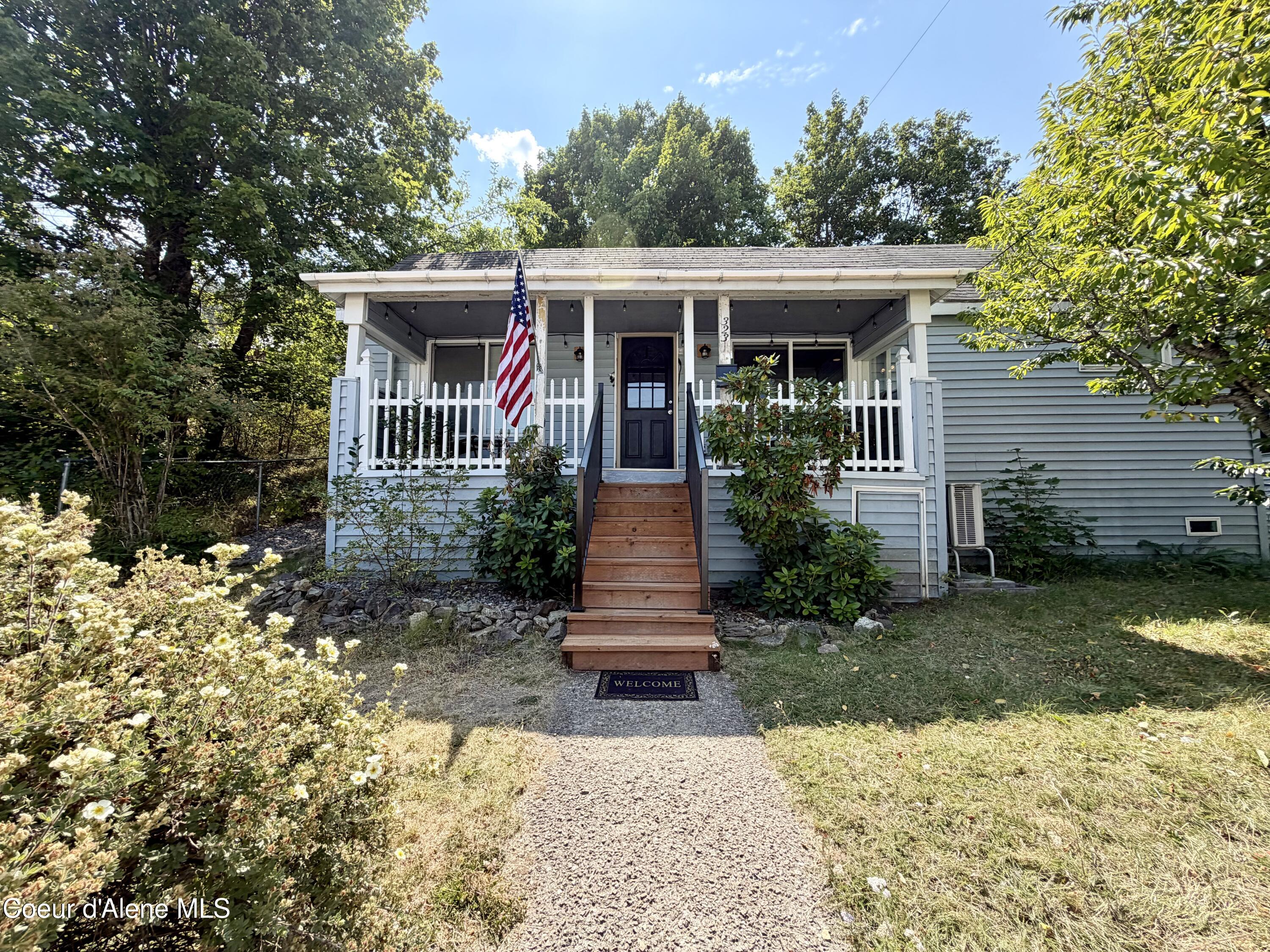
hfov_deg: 102.1
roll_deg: +0.5
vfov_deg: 85.7
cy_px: 476
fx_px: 514
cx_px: 635
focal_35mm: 14
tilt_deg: +4.7
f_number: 2.2
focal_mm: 2.22
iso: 40
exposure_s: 1/574
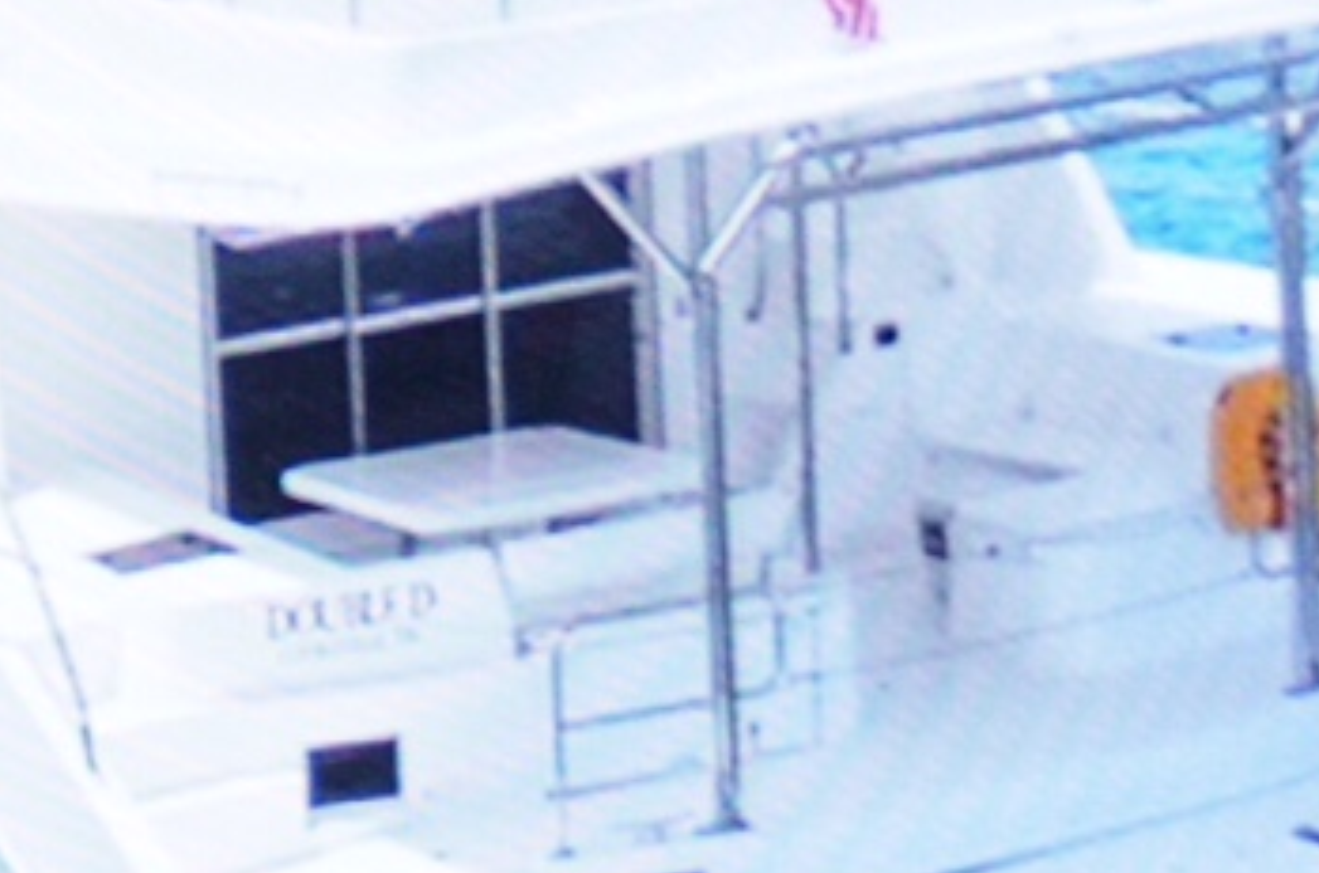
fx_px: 13160
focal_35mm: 360
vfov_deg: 3.8
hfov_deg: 5.6
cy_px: 1024
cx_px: -1304
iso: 800
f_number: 4.2
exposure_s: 1/60
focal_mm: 34
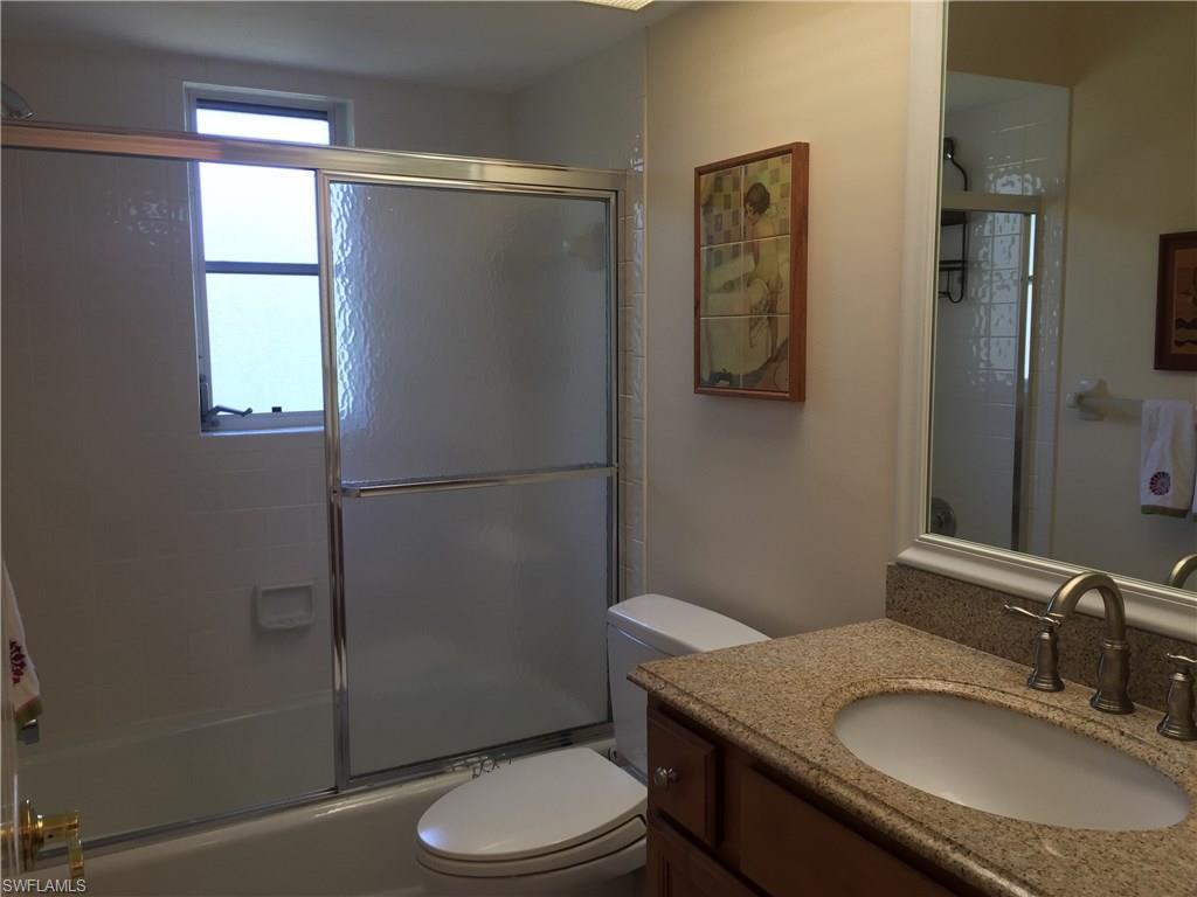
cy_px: 448
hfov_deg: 61.7
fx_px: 1003
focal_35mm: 29
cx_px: 598
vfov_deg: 48.2
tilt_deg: -7.5
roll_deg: -0.5
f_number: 2.2
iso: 40
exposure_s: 1/40
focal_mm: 4.15
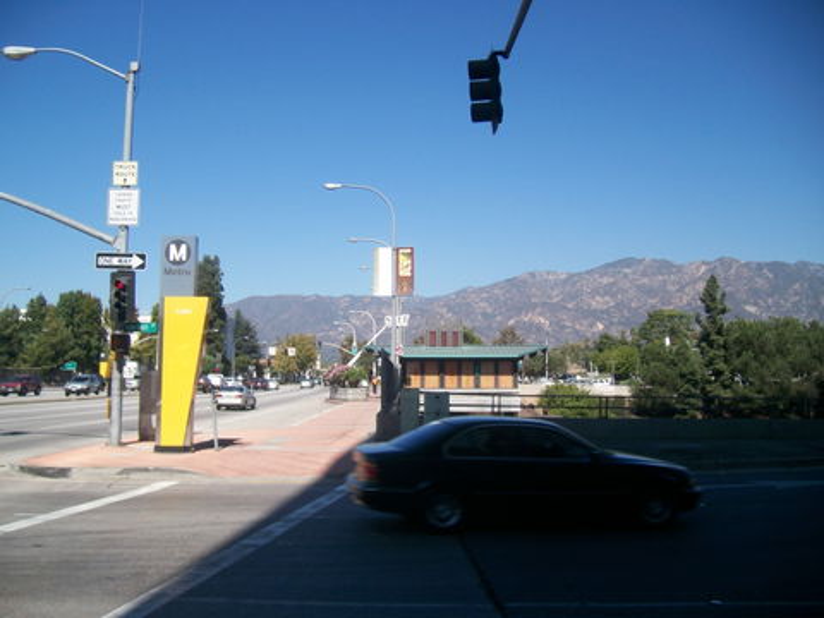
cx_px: 412
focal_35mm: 35
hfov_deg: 52.6
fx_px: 833
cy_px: 309
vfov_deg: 40.7
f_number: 7.2
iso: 80
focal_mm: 5.8
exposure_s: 1/203
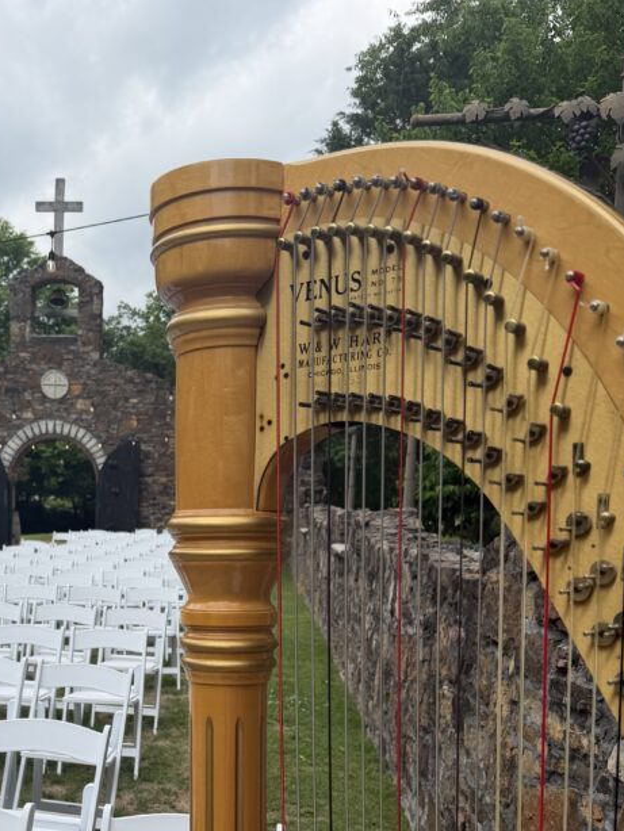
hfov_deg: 34.8
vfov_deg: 45.0
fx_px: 961
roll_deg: -2.0
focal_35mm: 40
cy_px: 637
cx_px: 116
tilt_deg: -9.1
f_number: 1.78
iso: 80
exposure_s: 1/4167
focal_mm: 6.76
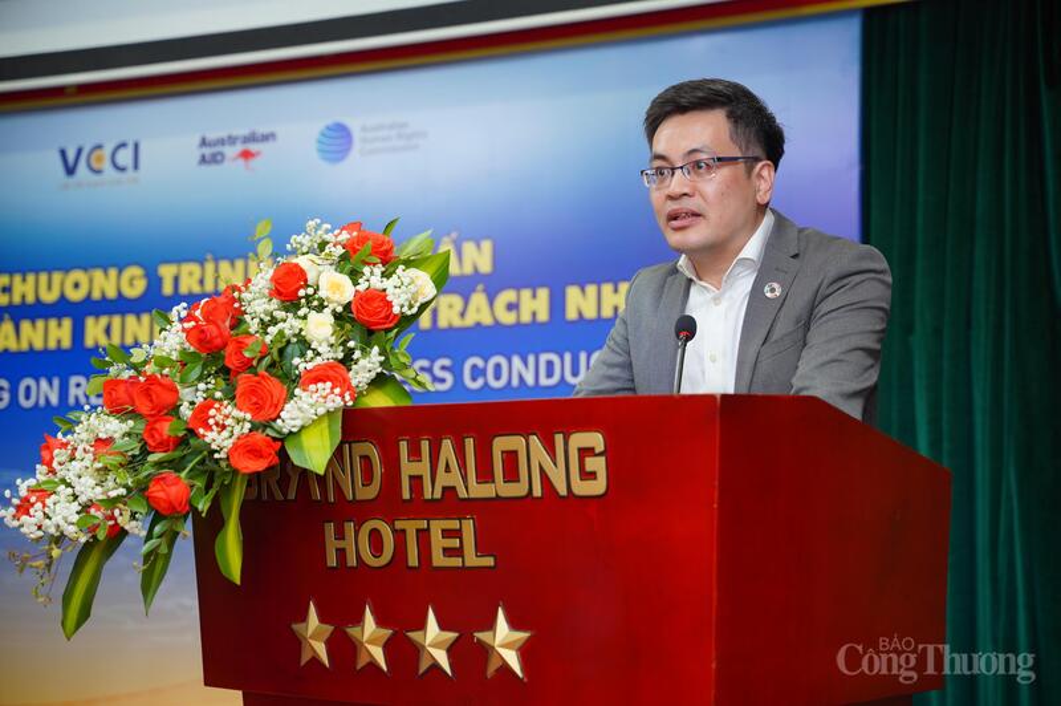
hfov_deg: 28.9
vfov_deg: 19.4
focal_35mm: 70
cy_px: 353
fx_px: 2061
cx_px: 530
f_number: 3.2
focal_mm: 70
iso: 640
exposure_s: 1/125
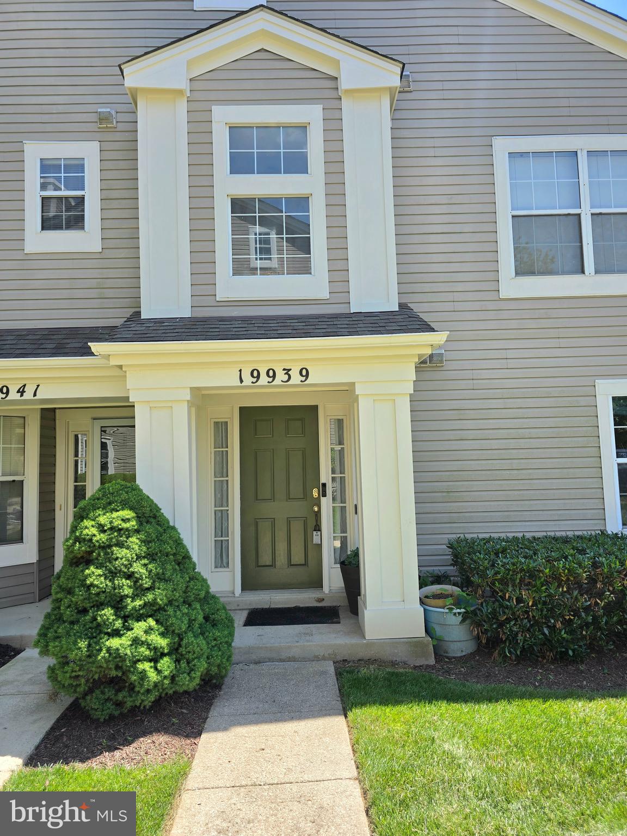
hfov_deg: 58.9
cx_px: 314
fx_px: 555
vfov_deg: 73.9
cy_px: 418
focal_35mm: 23
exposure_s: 1/385
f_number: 1.7
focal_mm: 6.3
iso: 12
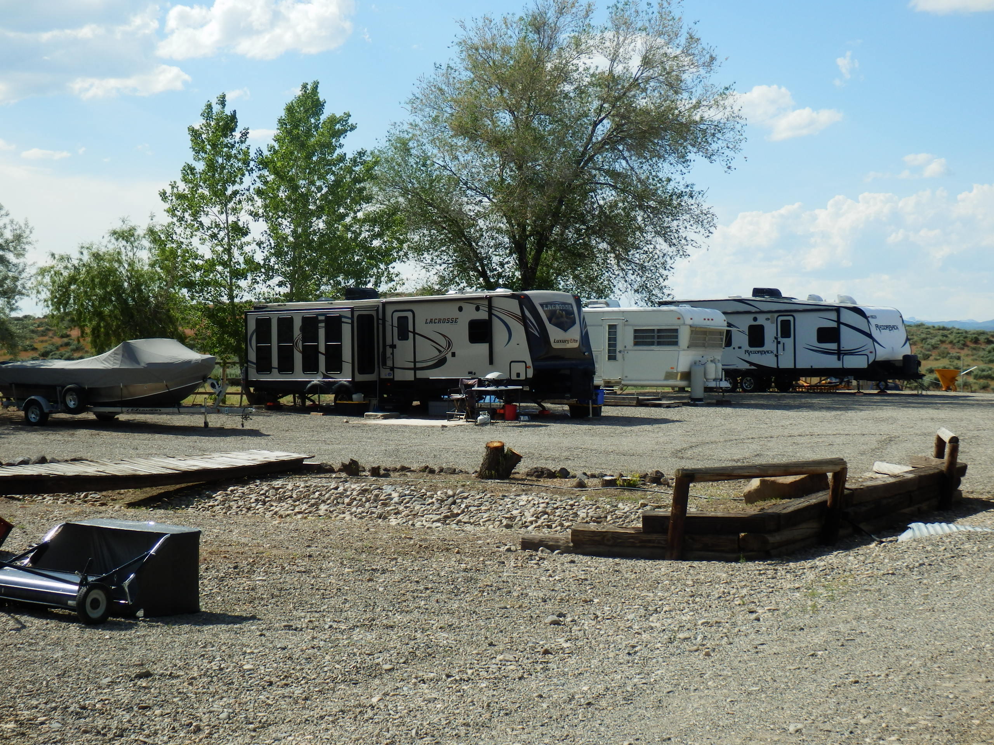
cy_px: 372
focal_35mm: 54
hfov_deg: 35.5
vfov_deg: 27.0
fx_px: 1551
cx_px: 497
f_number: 4.1
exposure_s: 1/800
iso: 80
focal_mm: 9.8
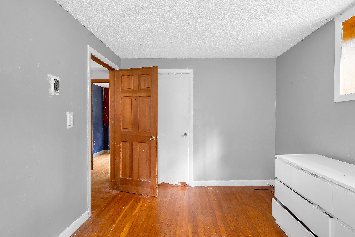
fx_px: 168
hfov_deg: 93.2
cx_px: 188
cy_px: 121
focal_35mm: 17
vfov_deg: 70.4
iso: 100
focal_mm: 16
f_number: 10
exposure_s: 4
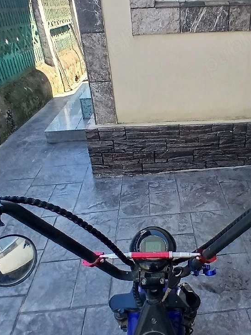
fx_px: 300
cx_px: 164
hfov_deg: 44.9
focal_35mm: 31
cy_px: 173
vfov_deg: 58.3
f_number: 2.2
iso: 50
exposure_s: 1/294
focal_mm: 1.4
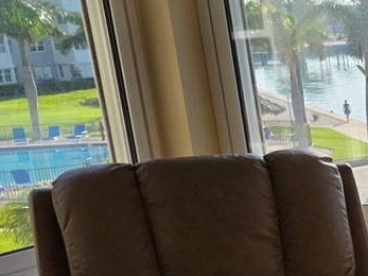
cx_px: 820
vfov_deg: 13.7
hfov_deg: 14.2
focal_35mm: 106
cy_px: 283
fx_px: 1126
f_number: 1.7
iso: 80
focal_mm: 6.25
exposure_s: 1/5296
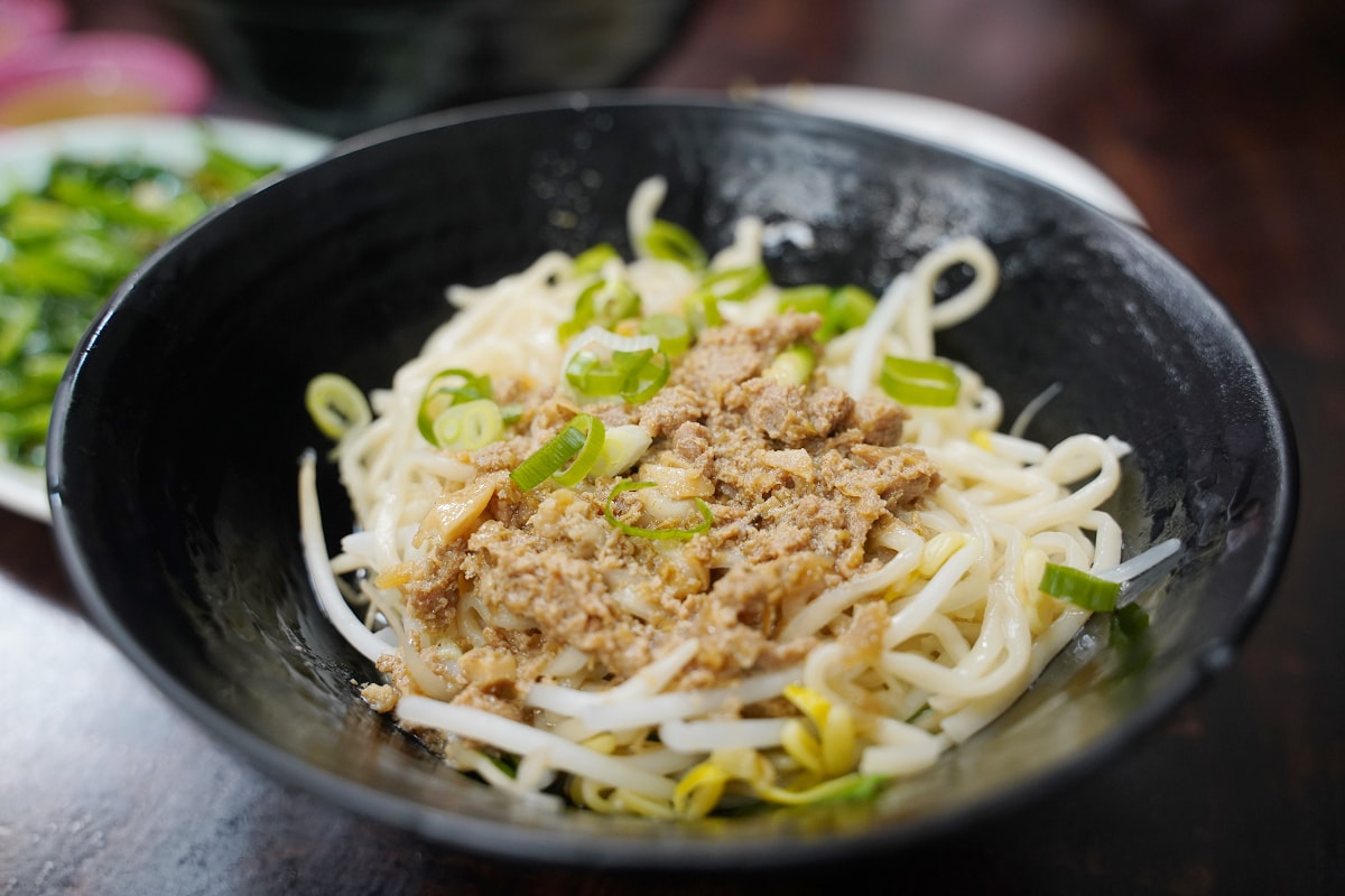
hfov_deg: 58.7
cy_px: 448
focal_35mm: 32
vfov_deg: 41.1
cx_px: 672
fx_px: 1195
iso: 1250
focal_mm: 32
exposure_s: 1/60
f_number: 4
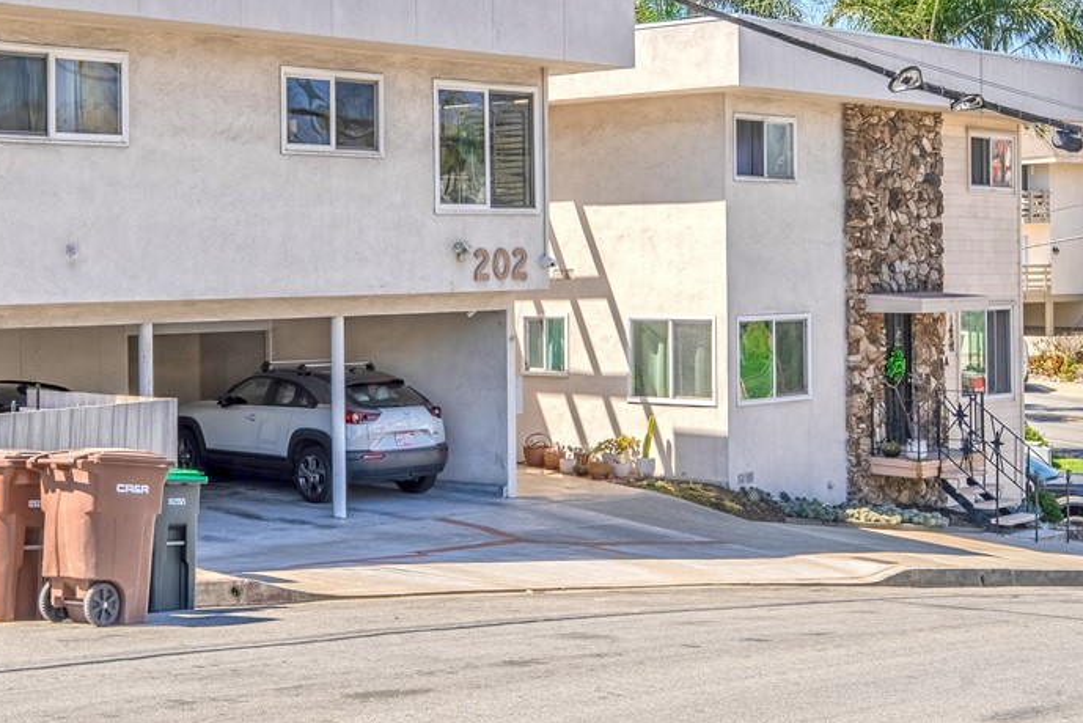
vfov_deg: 21.5
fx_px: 1901
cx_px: 378
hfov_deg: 31.6
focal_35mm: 63
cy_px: 240
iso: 400
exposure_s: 1/5000
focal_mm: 40.1
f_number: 11
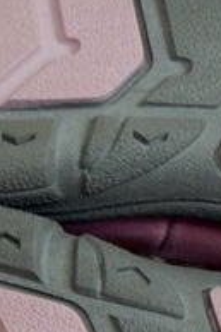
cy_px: 223
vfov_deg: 11.2
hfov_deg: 7.4
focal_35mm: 184
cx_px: 267
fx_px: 1697
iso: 400
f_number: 3.7
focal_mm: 8.6
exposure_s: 1/8
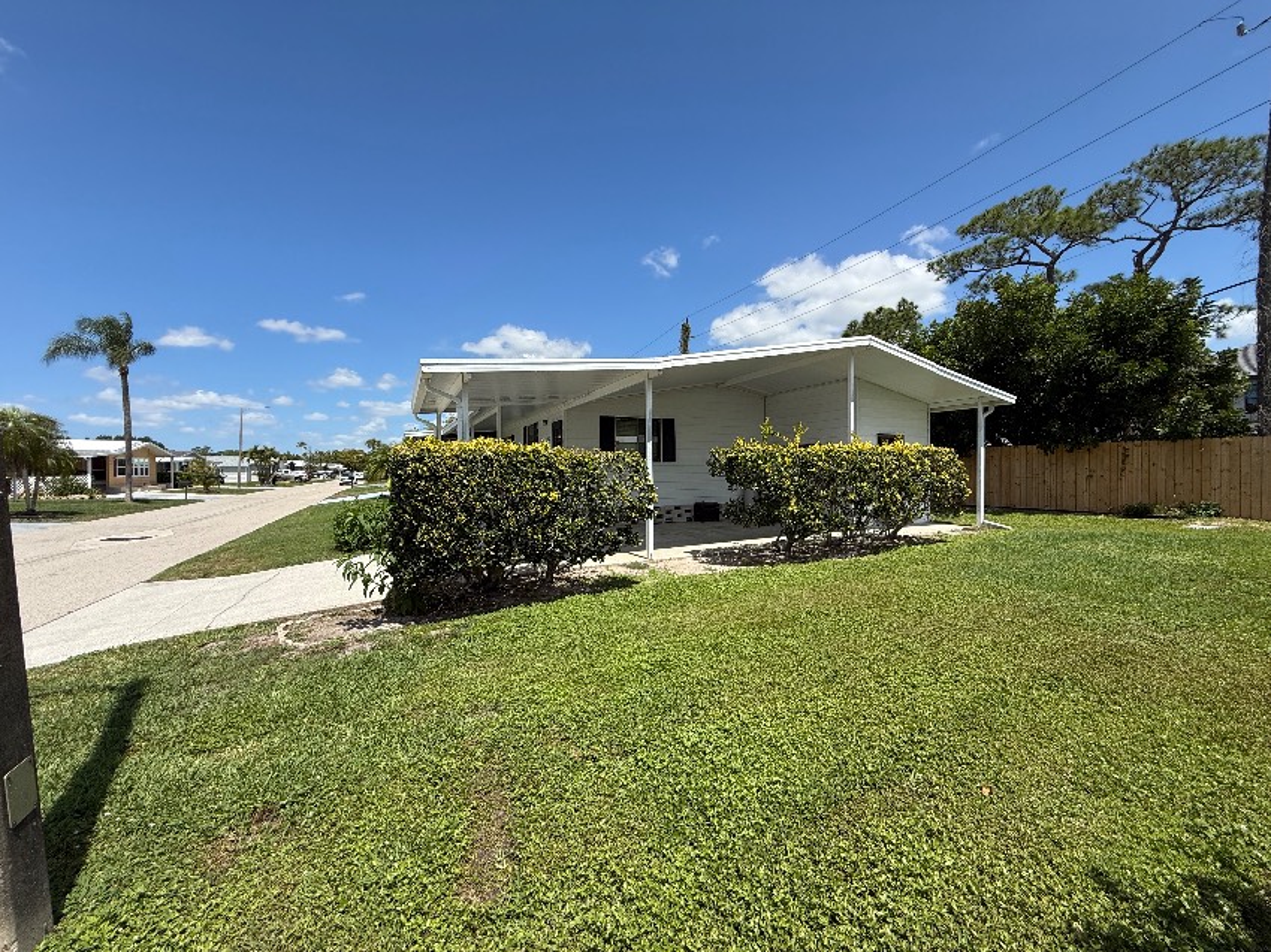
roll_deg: +0.9
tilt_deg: -0.3
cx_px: 636
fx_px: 514
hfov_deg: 102.1
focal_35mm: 14
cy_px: 476
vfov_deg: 85.6
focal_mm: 2.22
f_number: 2.2
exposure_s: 1/2024
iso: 50
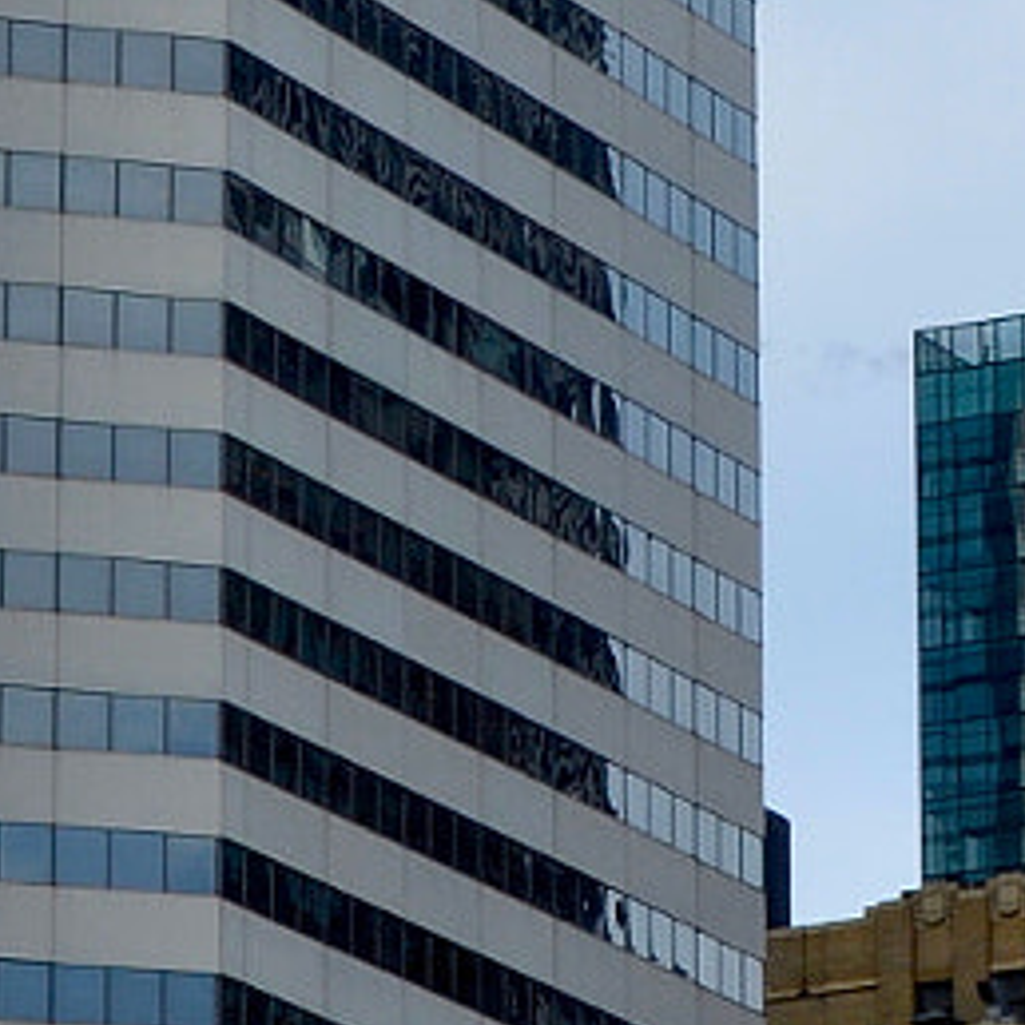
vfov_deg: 5.8
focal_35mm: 300
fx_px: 10050
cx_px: 743
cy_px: -107
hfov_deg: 5.8
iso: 100
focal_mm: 38
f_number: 6.3
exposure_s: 1/160
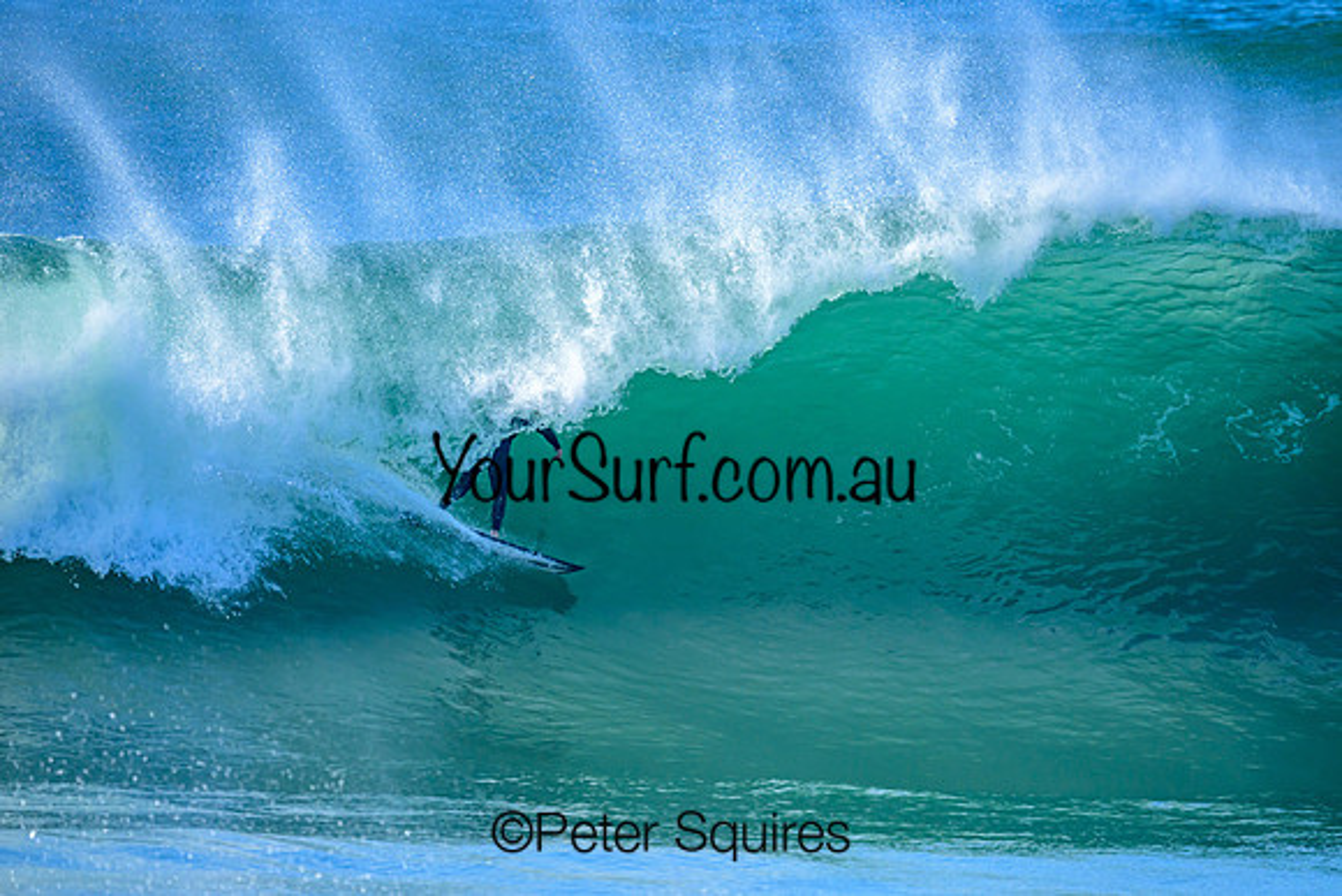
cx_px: 671
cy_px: 448
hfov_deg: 2.6
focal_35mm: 800
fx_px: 29828
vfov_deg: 1.7
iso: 900
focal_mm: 800
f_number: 8
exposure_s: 1/2000
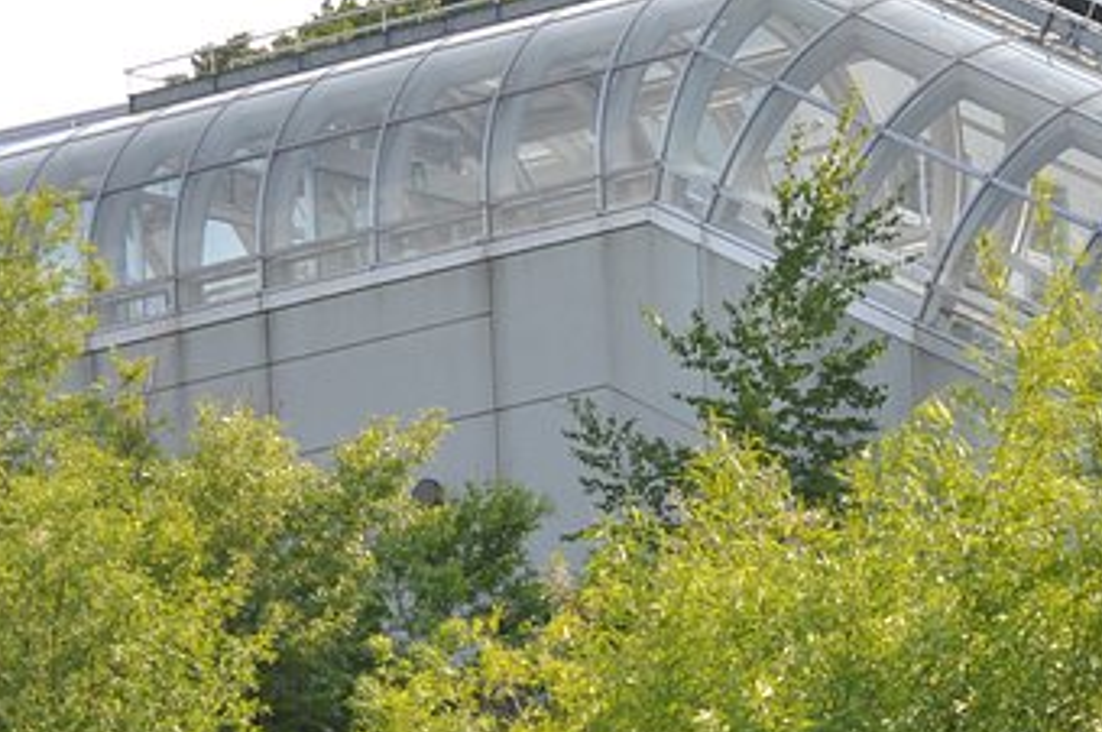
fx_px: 9939
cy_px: 162
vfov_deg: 4.2
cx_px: 1653
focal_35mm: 325
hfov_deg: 6.3
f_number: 9
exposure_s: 1/320
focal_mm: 72
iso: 200
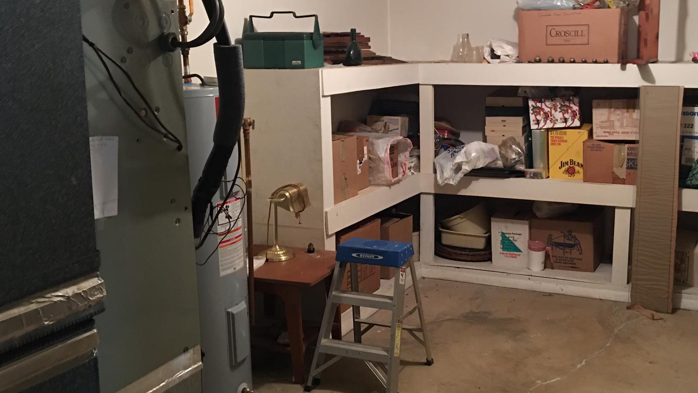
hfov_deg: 49.0
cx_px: 430
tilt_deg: -7.2
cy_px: 170
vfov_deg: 29.0
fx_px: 759
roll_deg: +1.8
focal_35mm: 41
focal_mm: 4.15
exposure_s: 1/4
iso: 64
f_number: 2.2
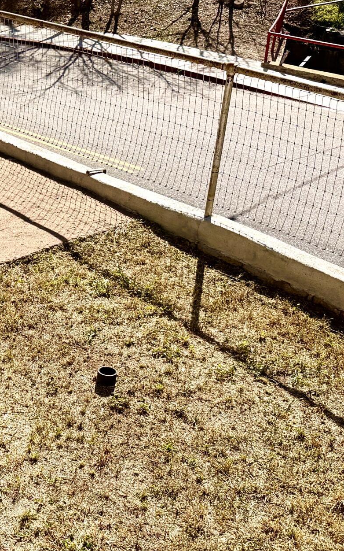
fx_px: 915
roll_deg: +0.6
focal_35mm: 61
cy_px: 314
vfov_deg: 33.4
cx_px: -108
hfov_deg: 19.6
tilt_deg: -27.4
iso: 80
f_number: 1.78
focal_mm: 6.76
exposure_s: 1/5319
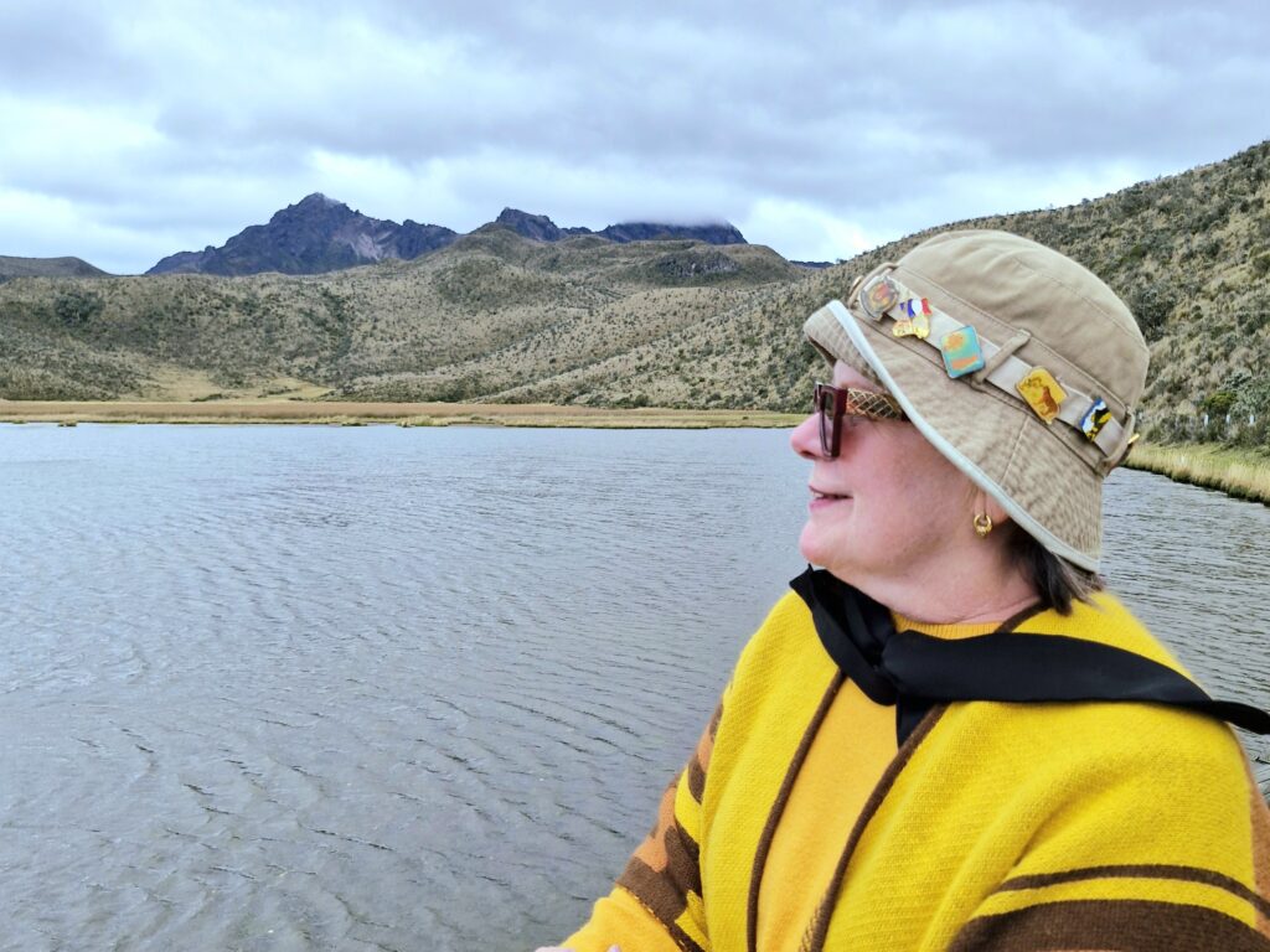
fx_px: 844
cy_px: 476
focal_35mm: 23
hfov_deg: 73.9
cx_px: 635
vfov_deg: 58.9
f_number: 1.8
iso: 50
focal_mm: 5.54
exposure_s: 1/1429
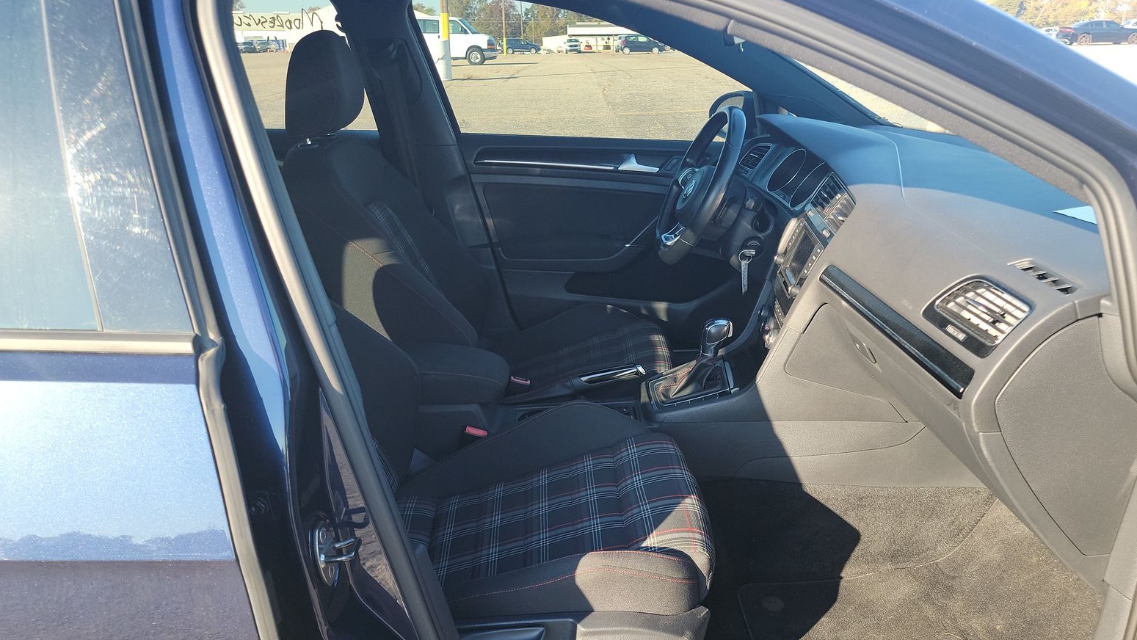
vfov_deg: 42.7
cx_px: 555
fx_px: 814
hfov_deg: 69.8
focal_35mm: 27
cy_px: 388
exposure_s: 1/119
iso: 51
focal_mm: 6.7
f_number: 1.8
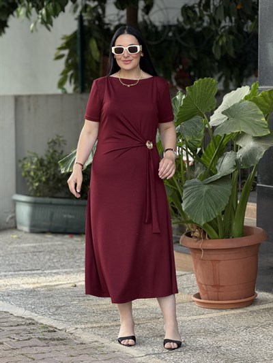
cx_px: 136
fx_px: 1261
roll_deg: -0.2
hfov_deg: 12.4
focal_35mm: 120
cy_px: 182
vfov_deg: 16.4
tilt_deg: -5.1
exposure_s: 1/99
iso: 160
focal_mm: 15.66
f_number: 2.8
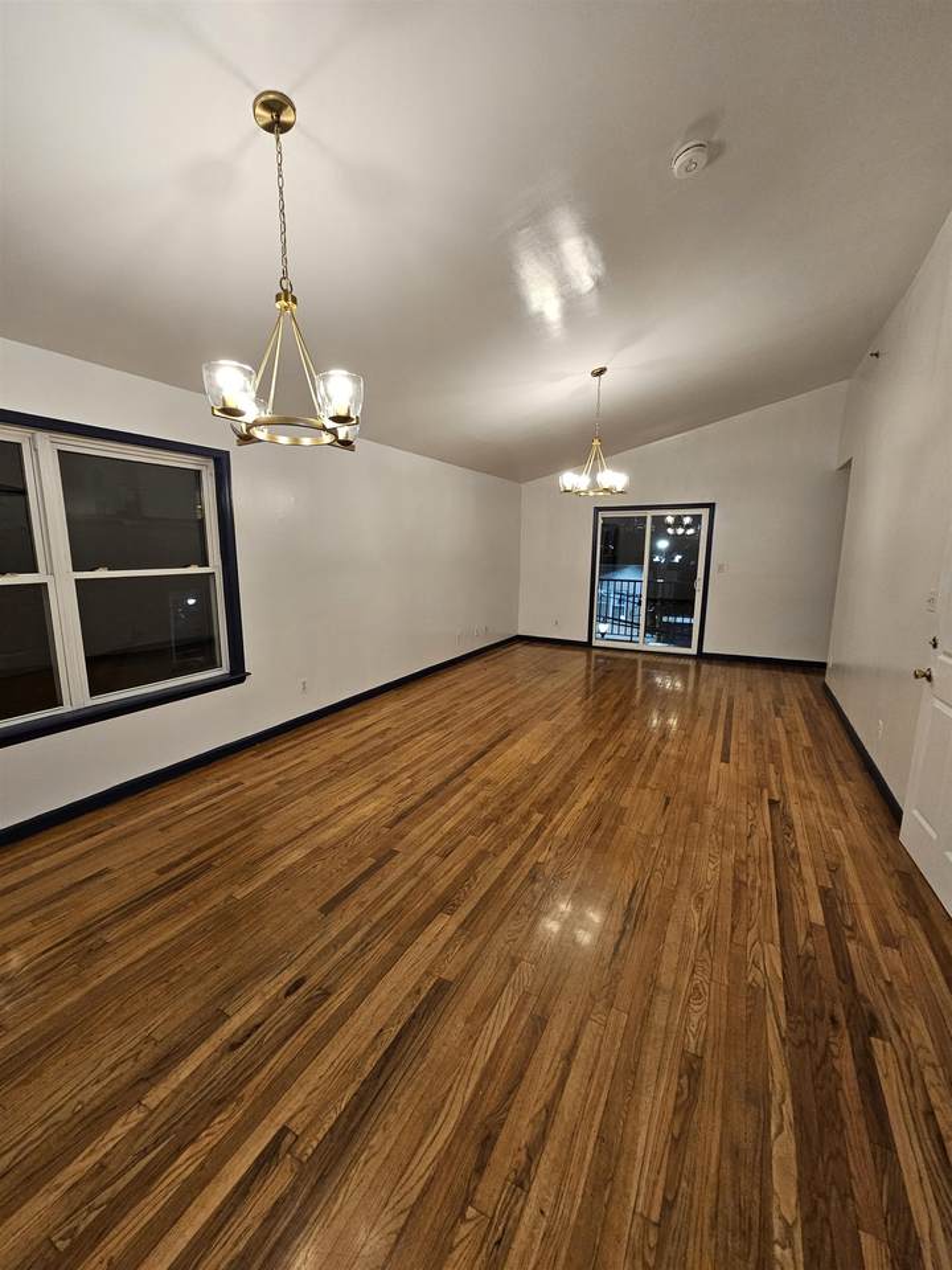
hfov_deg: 89.9
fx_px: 477
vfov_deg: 106.2
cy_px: 635
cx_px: 476
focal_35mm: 13
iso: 250
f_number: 2.2
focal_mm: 2.2
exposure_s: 1/60
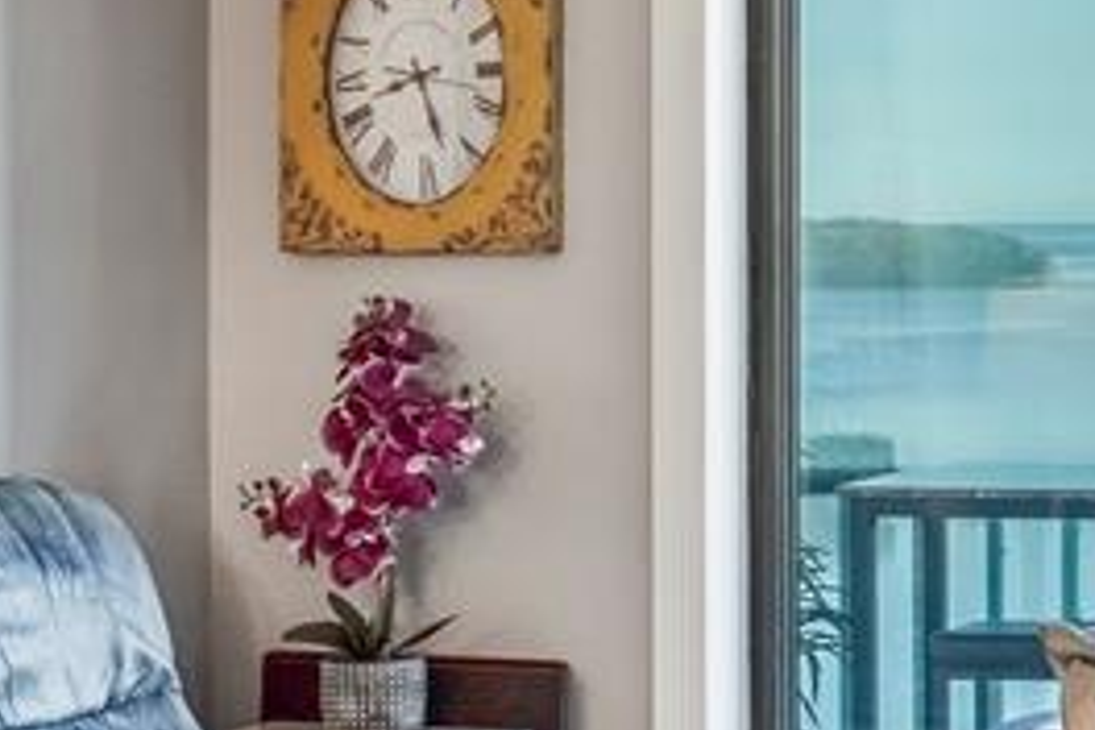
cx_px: 1497
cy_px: 319
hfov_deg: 14.7
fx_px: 4015
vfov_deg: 10.4
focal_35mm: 132
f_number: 8
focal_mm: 34
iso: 400
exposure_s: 1/2500
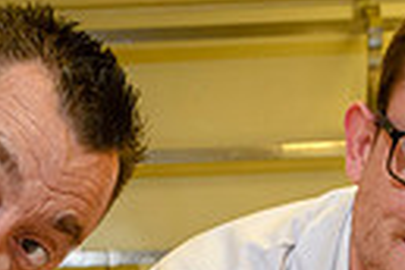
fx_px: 1822
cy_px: 542
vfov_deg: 8.1
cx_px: 69
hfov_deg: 12.6
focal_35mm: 162
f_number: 5.6
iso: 800
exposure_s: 1/60
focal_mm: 24
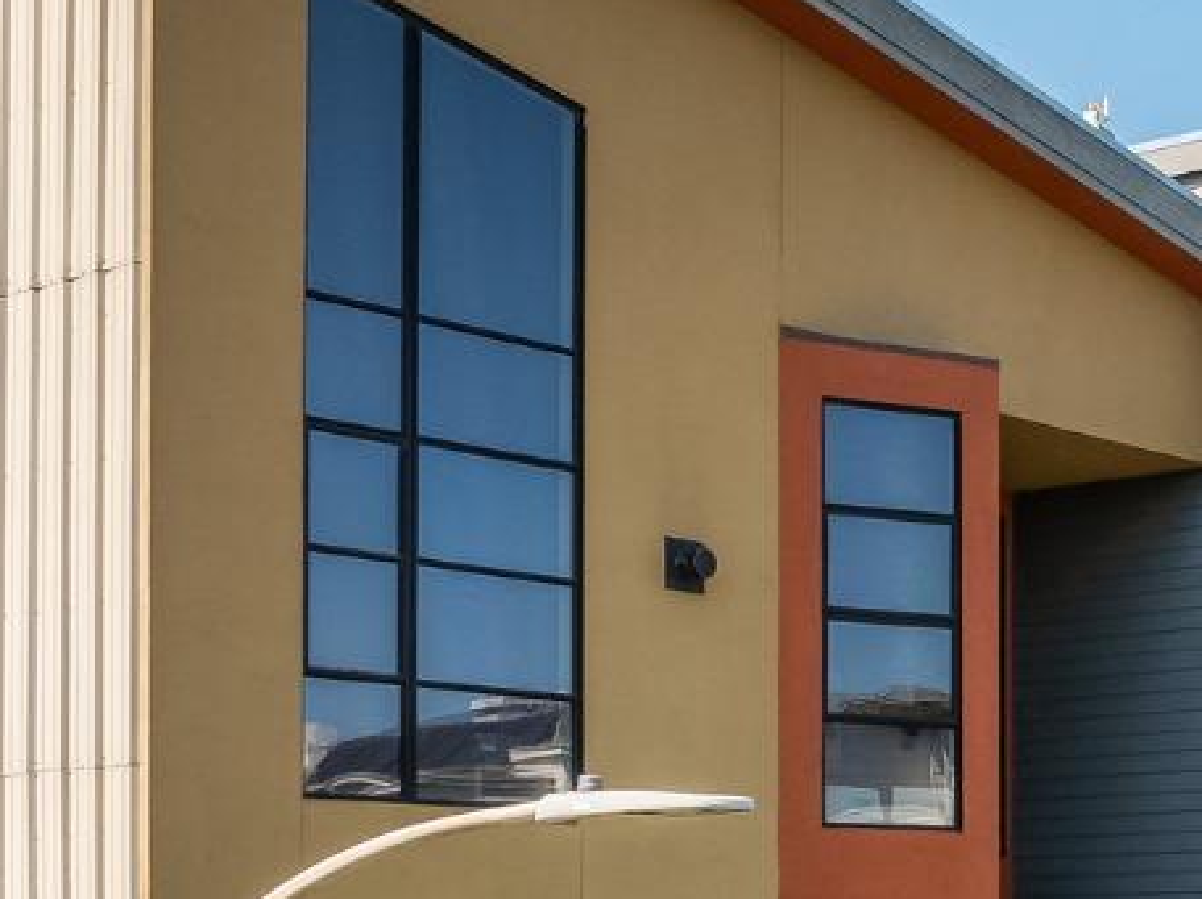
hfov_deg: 23.1
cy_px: 950
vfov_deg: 18.1
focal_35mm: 79
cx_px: 1365
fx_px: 2740
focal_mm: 12.29
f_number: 2.8
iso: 110
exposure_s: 1/100
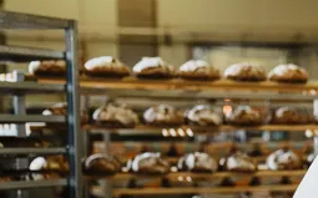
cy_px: 225
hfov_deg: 14.5
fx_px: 1169
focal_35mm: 135
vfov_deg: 9.6
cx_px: 463
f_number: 2.8
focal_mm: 44
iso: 1000
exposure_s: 1/320
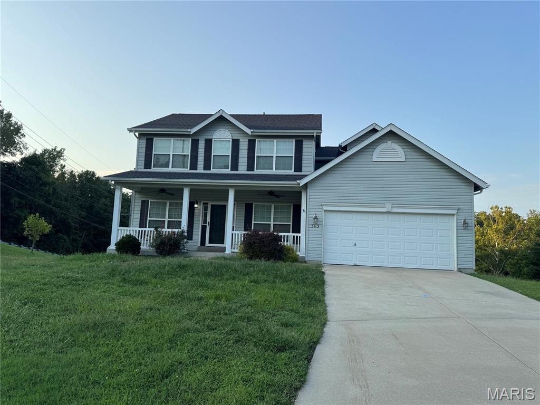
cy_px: 202
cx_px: 270
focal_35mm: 24
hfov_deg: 71.6
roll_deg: -2.6
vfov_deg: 56.8
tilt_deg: +4.2
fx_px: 374
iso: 80
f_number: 1.78
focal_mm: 6.76
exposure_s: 1/1637
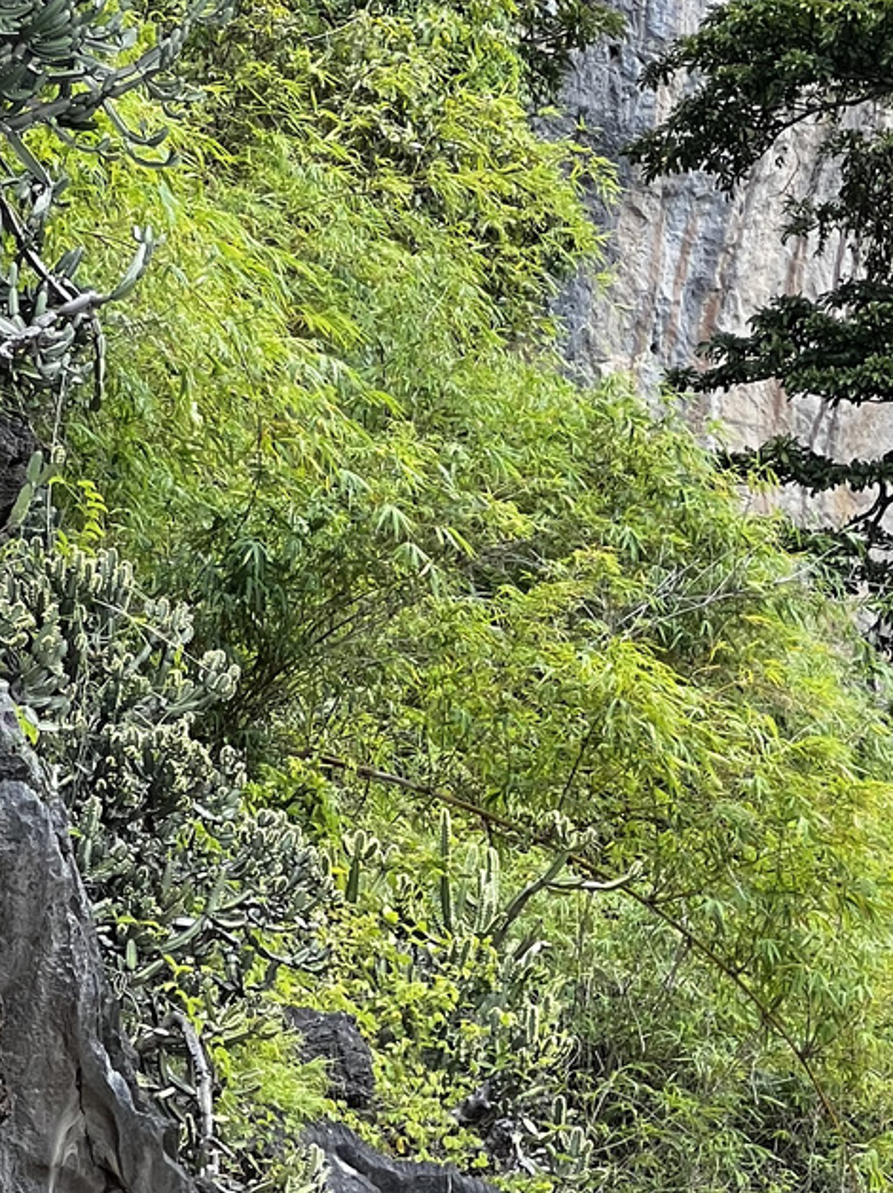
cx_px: 997
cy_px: 1476
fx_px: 6749
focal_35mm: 196
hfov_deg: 7.5
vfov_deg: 9.9
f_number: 2.8
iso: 80
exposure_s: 1/99
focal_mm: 9
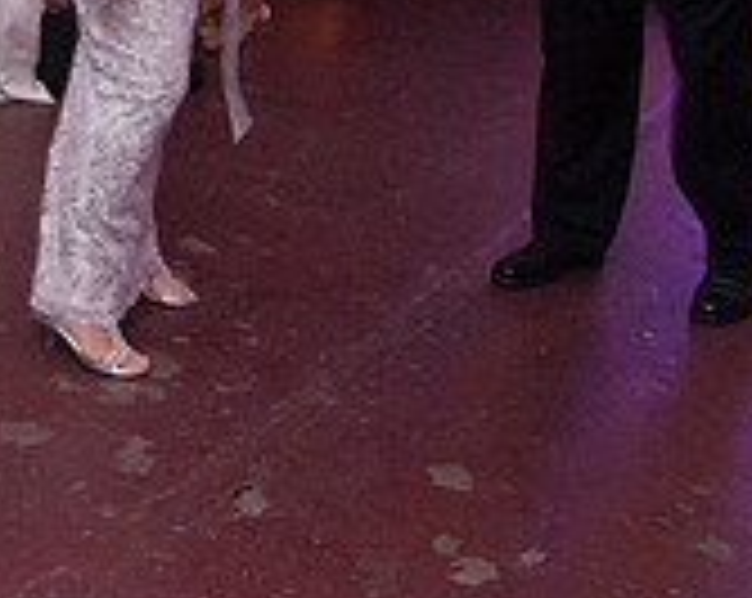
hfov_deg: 20.7
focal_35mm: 88
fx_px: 1955
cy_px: -34
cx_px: -86
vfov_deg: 16.9
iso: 800
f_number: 5
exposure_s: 1/30
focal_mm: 18
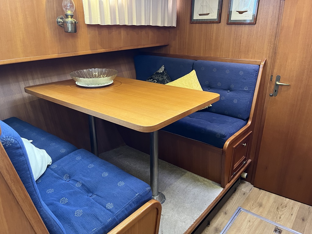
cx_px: 156
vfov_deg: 53.1
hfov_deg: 67.3
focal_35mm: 26
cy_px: 117
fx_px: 234
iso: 500
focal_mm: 5.1
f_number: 1.6
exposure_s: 1/60
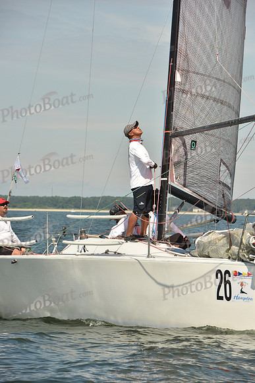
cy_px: 192
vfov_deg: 10.3
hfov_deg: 6.9
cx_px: 128
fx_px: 2124
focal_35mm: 200
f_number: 10
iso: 320
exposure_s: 1/1000
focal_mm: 200
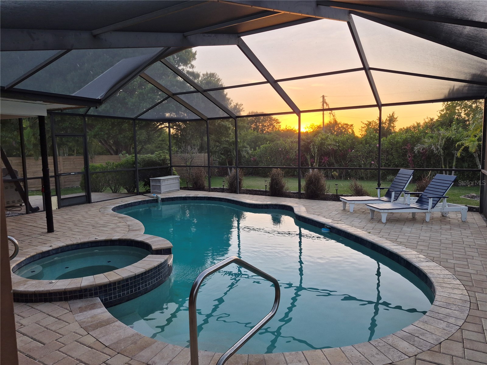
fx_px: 324
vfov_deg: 58.9
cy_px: 182
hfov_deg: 73.9
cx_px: 244
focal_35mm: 23
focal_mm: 5.4
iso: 64
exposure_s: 1/180
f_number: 1.8
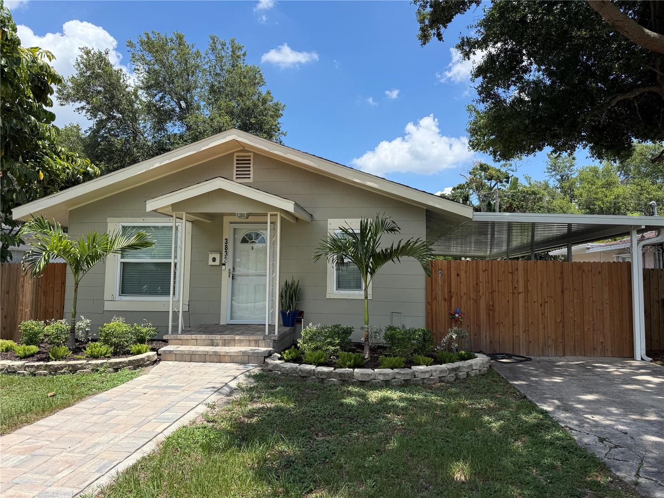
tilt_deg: +4.0
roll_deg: -0.1
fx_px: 460
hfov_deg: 71.6
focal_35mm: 24
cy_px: 249
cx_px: 332
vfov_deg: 56.8
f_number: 1.78
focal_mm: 6.76
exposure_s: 1/3759
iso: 100
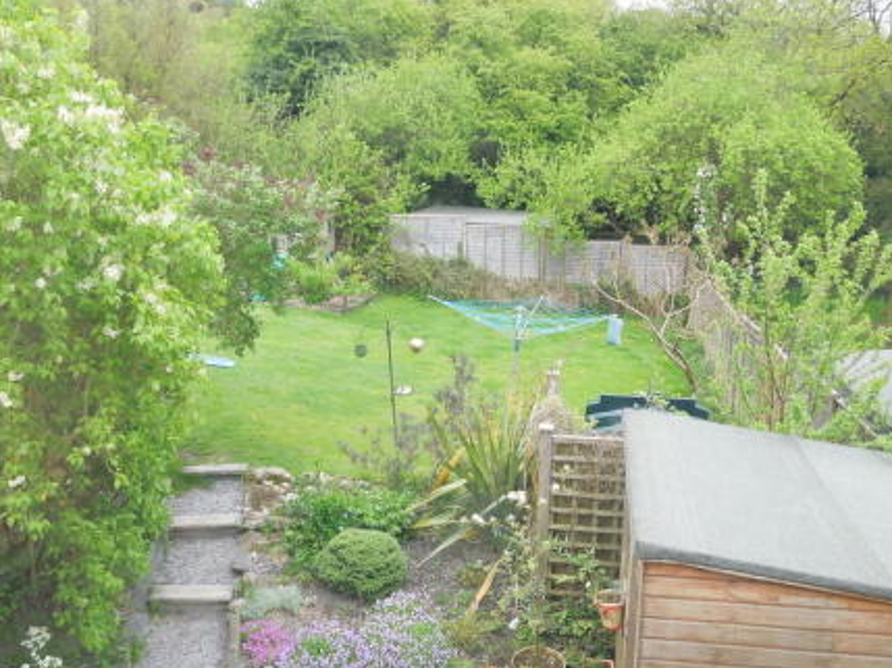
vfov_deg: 41.6
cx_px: 440
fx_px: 875
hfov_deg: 54.0
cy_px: 396
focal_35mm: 34
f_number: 3.3
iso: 100
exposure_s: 1/60
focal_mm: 4.5
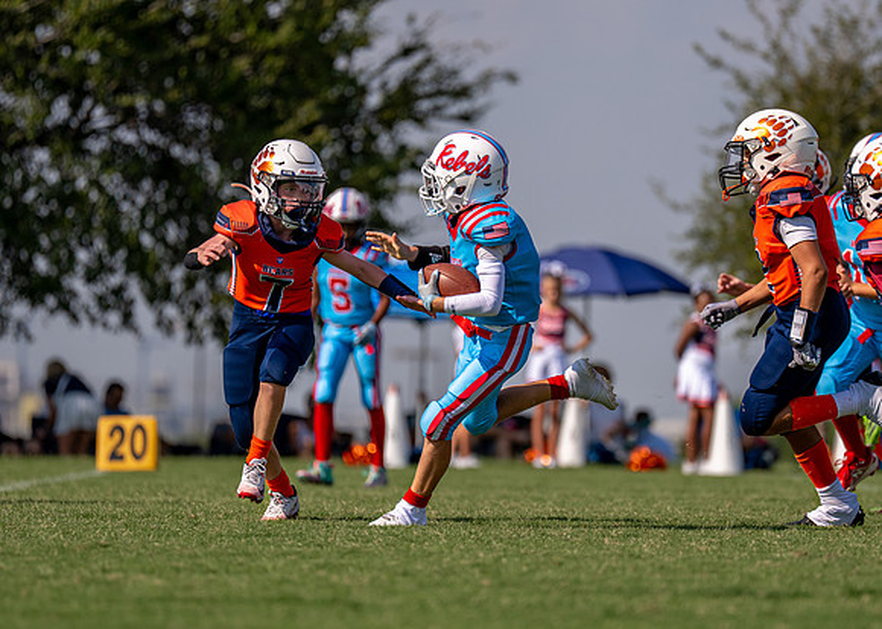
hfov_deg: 6.4
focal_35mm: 313
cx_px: 530
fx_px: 7843
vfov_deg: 4.6
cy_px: 322
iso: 125
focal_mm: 200
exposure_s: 1/4000
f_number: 2.8
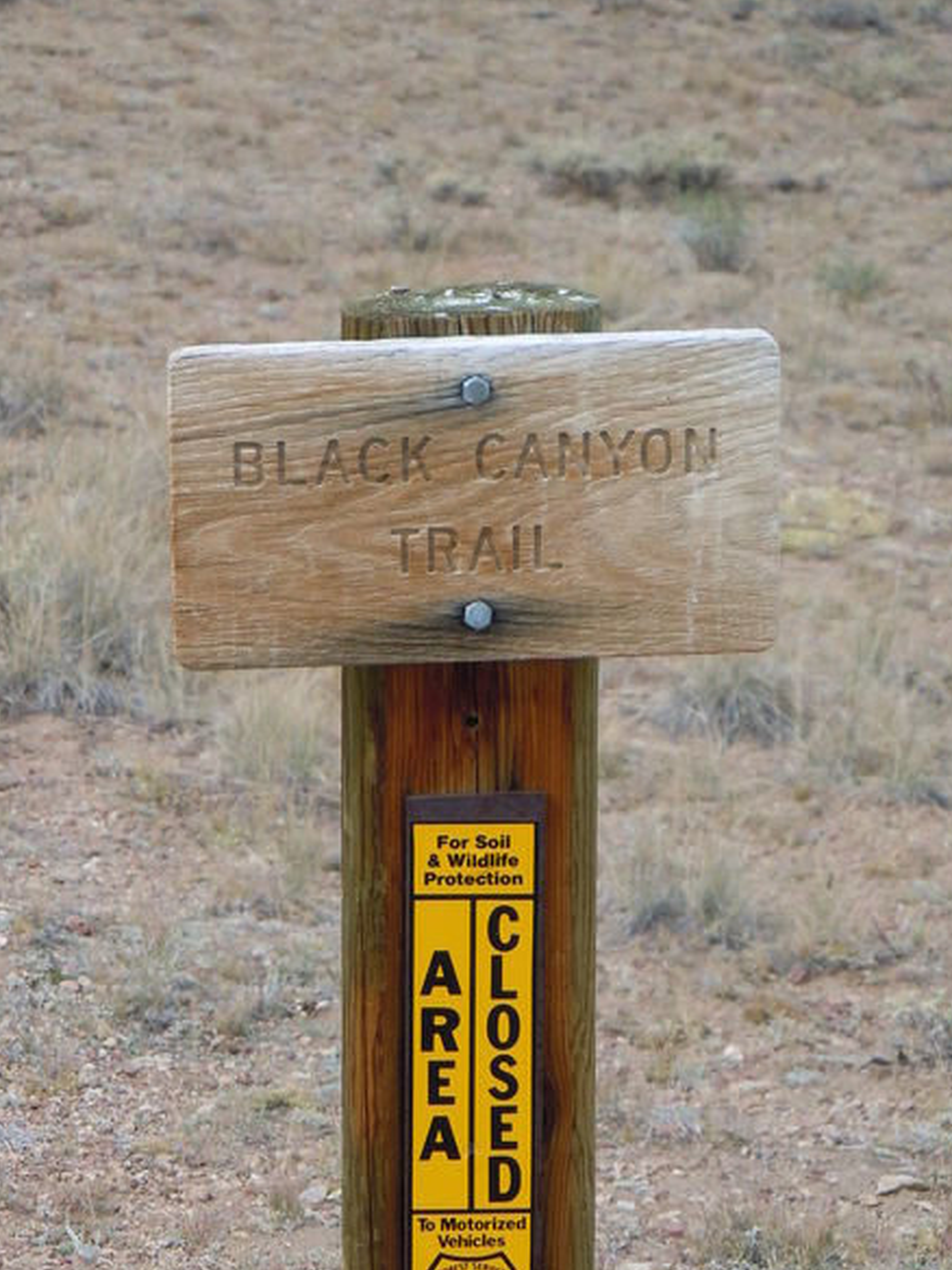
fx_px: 5830
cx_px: 469
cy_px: 776
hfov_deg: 9.3
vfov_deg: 12.4
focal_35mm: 159
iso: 125
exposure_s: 1/200
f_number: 4.6
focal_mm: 20.9
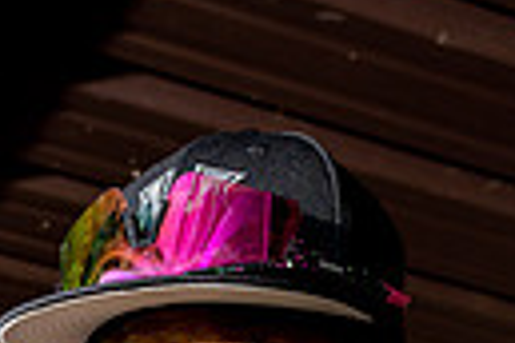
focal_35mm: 122
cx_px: 116
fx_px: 1745
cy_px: 873
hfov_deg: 16.7
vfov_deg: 9.7
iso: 200
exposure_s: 1/250
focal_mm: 35
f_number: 5
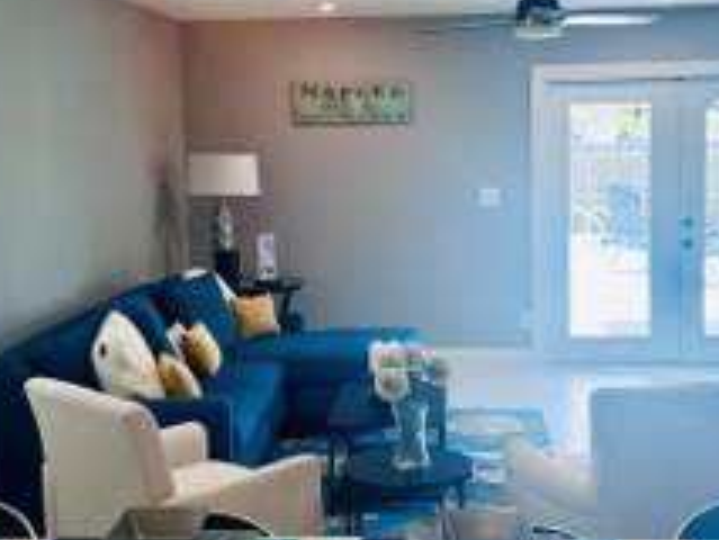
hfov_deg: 35.5
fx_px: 1122
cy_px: 230
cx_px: 381
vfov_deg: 27.0
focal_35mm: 54
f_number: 1.78
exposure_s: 1/162
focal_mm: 6.86
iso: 80
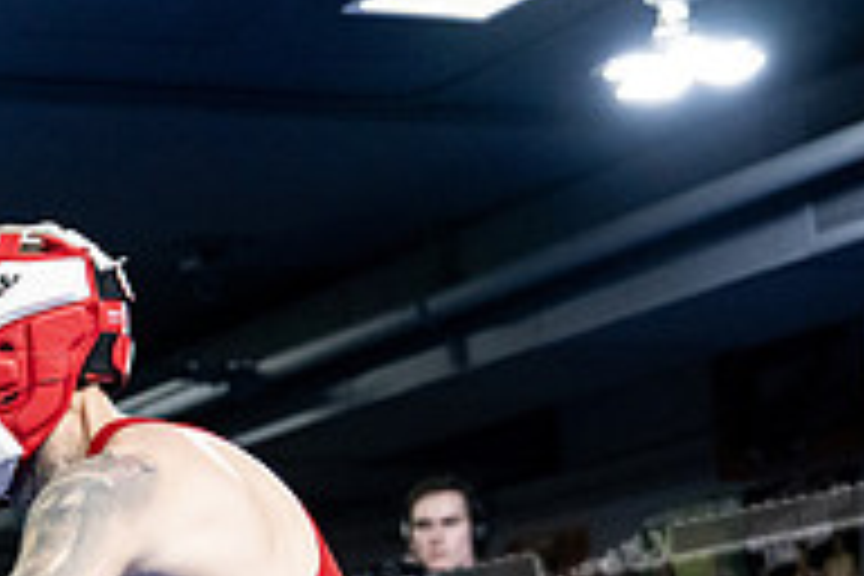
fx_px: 2904
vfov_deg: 11.0
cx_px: -194
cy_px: 776
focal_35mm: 121
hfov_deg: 16.2
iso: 8000
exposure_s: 1/1000
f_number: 2.8
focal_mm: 40
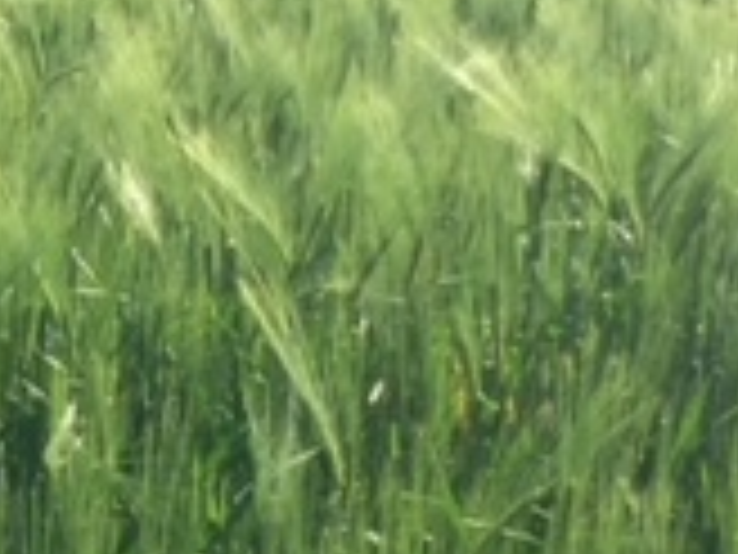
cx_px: 54
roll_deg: +0.9
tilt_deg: -18.8
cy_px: 396
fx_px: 2409
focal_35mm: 113
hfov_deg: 17.1
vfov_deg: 13.1
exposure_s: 1/635
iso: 25
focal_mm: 4.15
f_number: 2.2
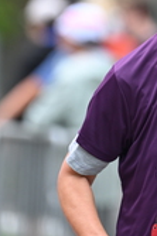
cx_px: 162
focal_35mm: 659
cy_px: 45
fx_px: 4320
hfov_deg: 2.1
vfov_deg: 3.1
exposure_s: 1/2000
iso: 640
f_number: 2.8
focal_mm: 200
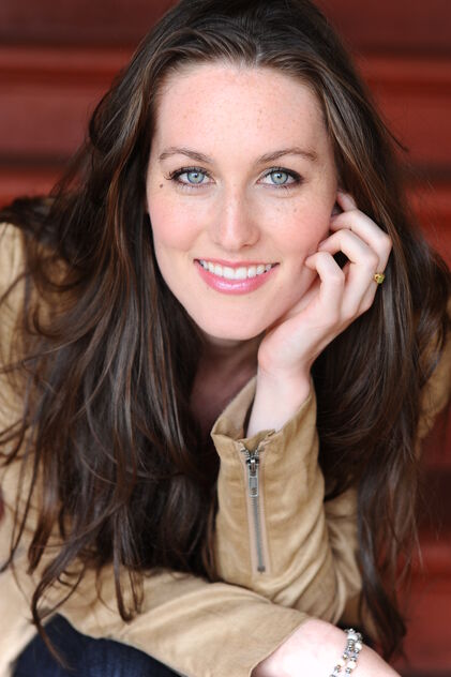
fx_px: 1598
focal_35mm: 85
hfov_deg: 16.1
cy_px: 338
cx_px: 226
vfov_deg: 23.9
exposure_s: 1/320
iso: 500
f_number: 3.2
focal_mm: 85
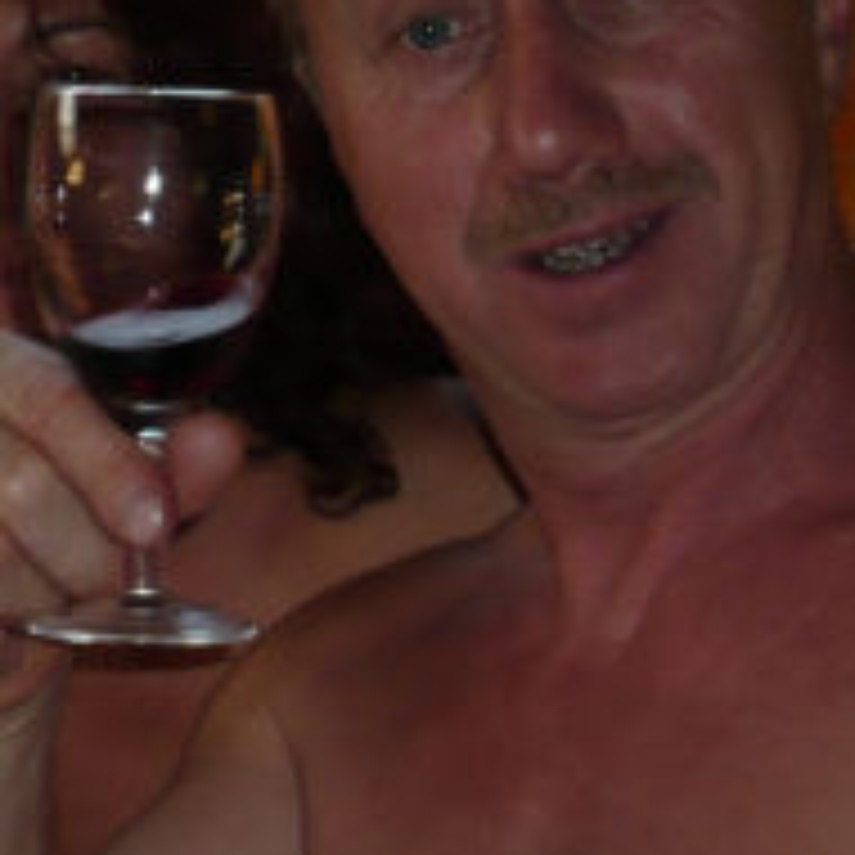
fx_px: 3661
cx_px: 475
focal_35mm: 131
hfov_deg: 13.3
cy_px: 684
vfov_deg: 13.3
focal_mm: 8.3
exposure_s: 1/30
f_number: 3.4
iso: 100
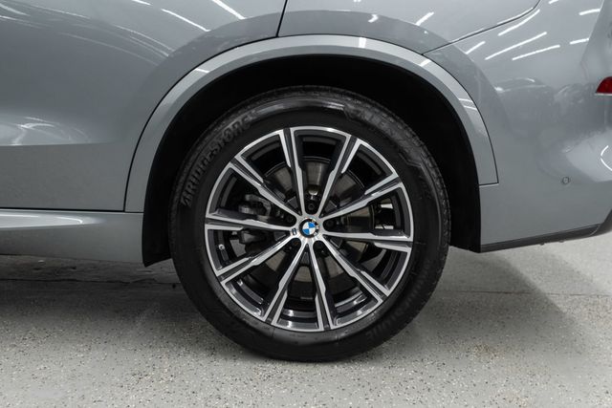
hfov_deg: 46.4
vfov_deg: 31.9
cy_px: 204
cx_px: 306
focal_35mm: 42
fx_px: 714
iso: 250
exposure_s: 1/40
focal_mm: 28
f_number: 3.2
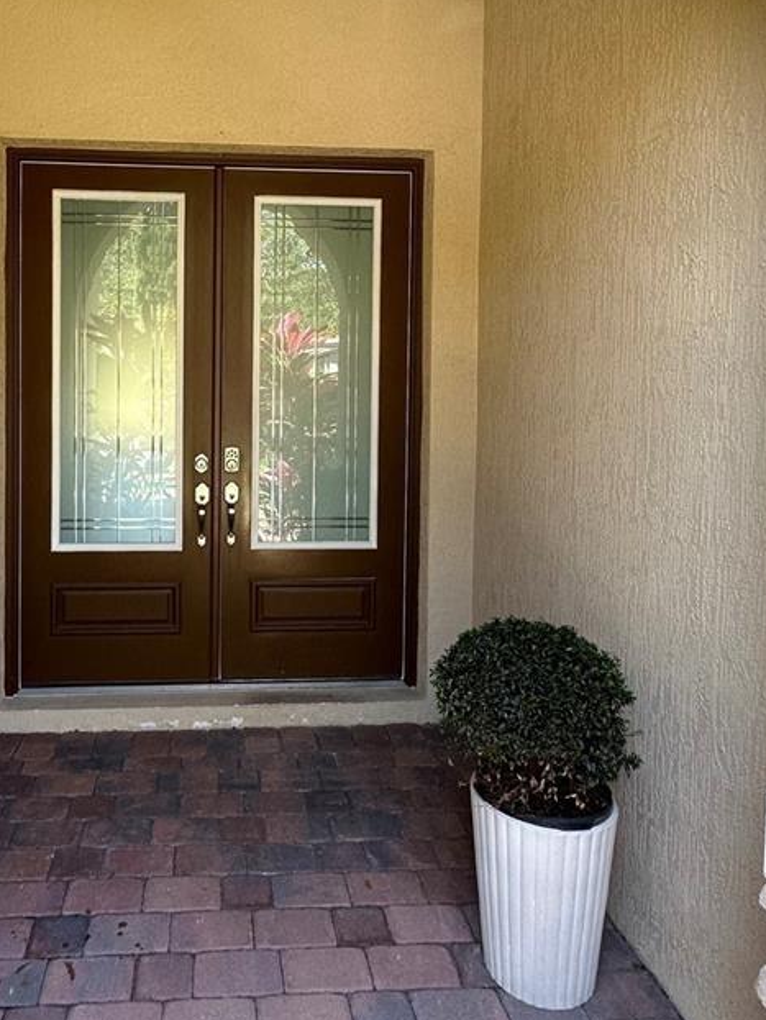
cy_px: 385
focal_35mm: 27
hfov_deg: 50.6
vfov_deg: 64.4
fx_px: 796
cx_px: 262
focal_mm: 2.22
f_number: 2.2
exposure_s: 1/99
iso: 125
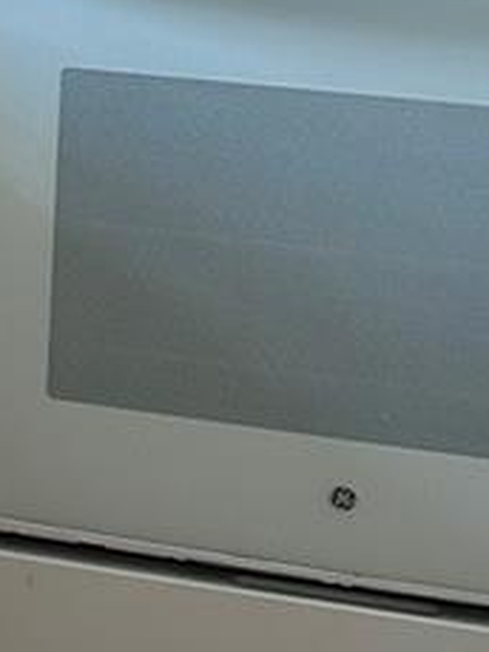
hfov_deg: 10.2
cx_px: -412
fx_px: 2559
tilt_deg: -14.6
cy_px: 0
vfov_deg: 14.3
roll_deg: -0.1
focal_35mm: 136
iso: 250
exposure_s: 1/60
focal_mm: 5.7
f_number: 1.5
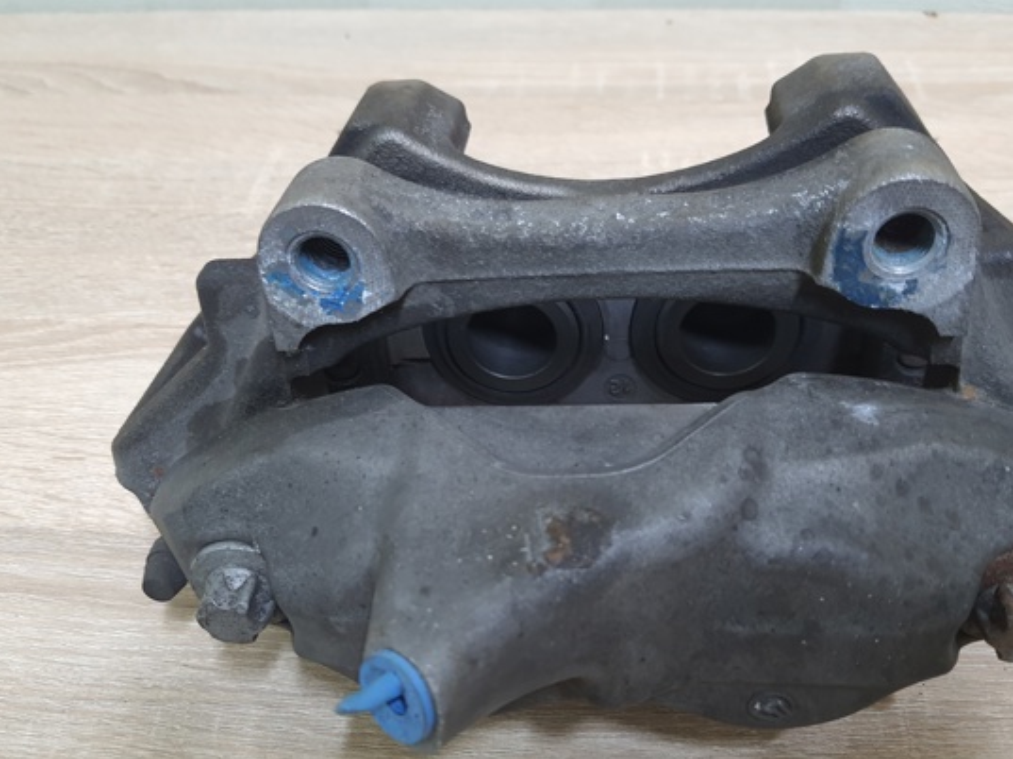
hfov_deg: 58.4
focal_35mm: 31
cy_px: 407
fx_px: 907
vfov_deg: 45.4
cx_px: 506
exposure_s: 1/40
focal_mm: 4.32
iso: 160
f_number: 1.7
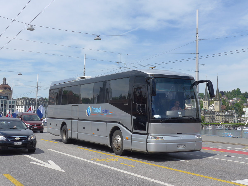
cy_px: 93
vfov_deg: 29.7
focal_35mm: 49
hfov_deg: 38.9
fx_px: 351
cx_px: 124
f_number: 3.2
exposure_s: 1/1300
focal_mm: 10.1
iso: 80
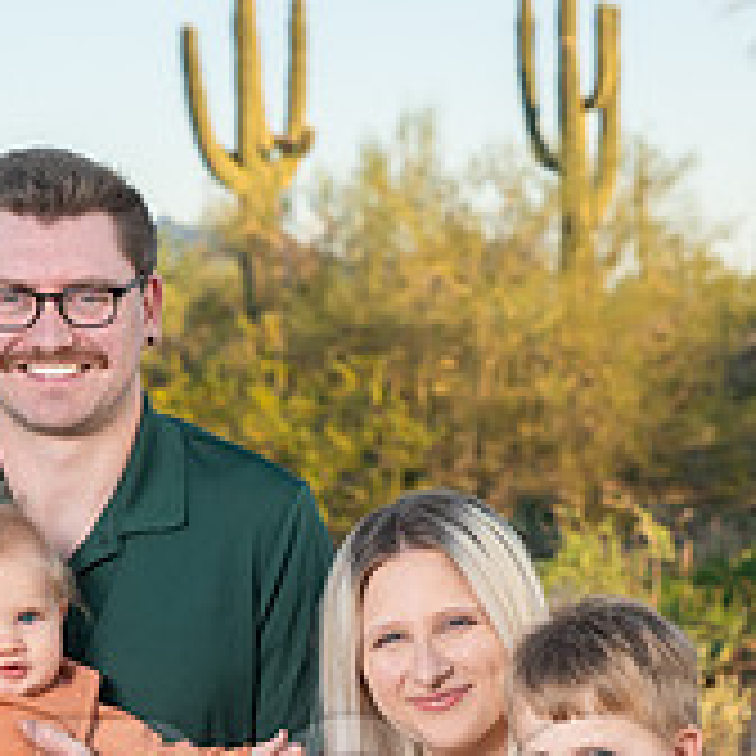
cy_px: 724
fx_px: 3657
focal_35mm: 148
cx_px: 324
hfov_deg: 11.8
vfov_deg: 11.7
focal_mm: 65
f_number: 6.3
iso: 100
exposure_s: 1/160
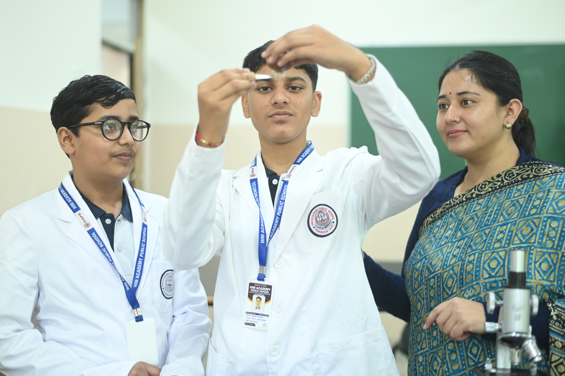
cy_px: 188
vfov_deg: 27.0
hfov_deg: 39.6
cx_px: 282
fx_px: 784
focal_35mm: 50
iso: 800
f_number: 1.8
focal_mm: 50
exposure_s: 1/200
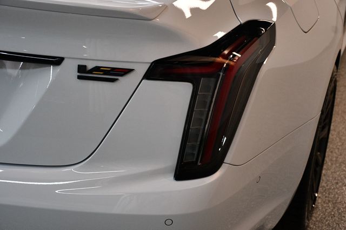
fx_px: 548
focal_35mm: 57
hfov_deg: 35.1
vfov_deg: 23.8
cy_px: 115
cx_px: 173
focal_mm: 38
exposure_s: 1/125
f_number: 4.2
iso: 1000
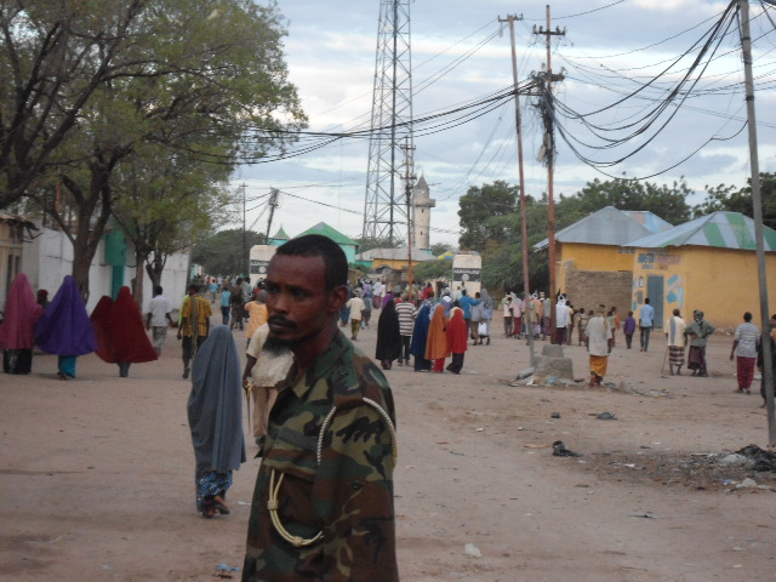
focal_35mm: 105
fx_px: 2354
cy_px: 291
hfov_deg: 18.7
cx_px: 388
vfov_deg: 14.1
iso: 400
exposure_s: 1/160
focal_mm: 18.8
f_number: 5.9
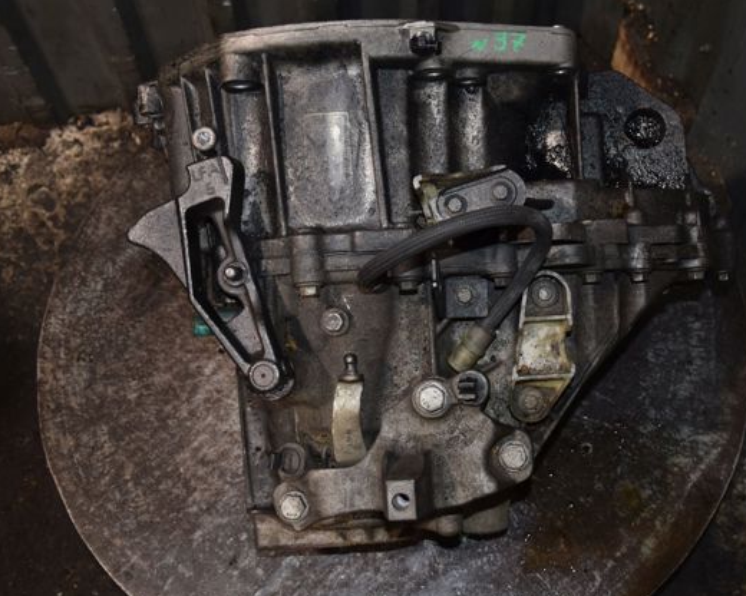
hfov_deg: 41.1
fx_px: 994
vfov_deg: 33.4
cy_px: 301
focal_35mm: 45
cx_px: 422
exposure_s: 1/60
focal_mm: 26
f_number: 5
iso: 800
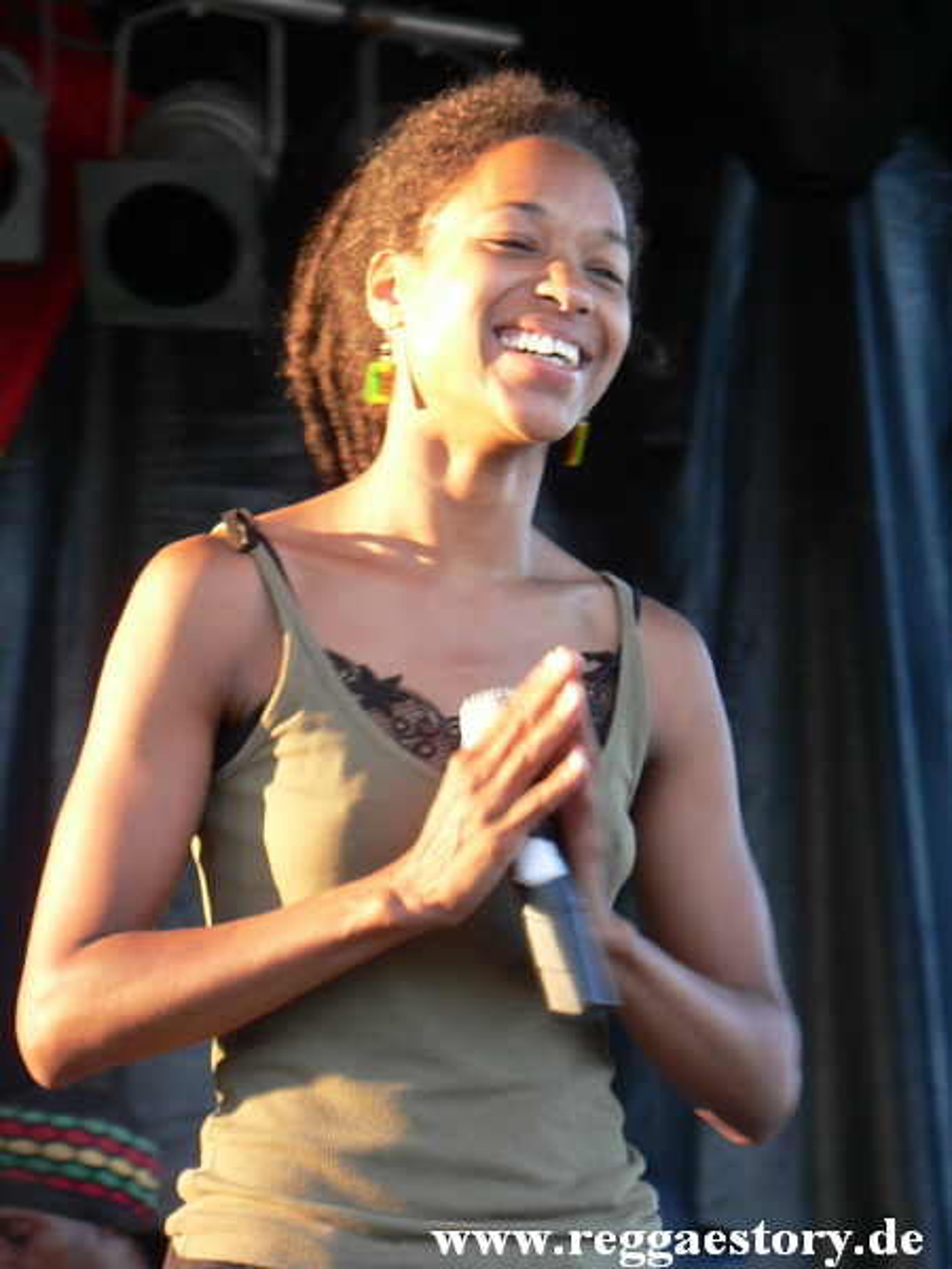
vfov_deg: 10.3
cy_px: 634
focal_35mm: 192
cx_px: 476
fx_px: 7040
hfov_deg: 7.7
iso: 64
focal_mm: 32.9
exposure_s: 1/30
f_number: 3.3
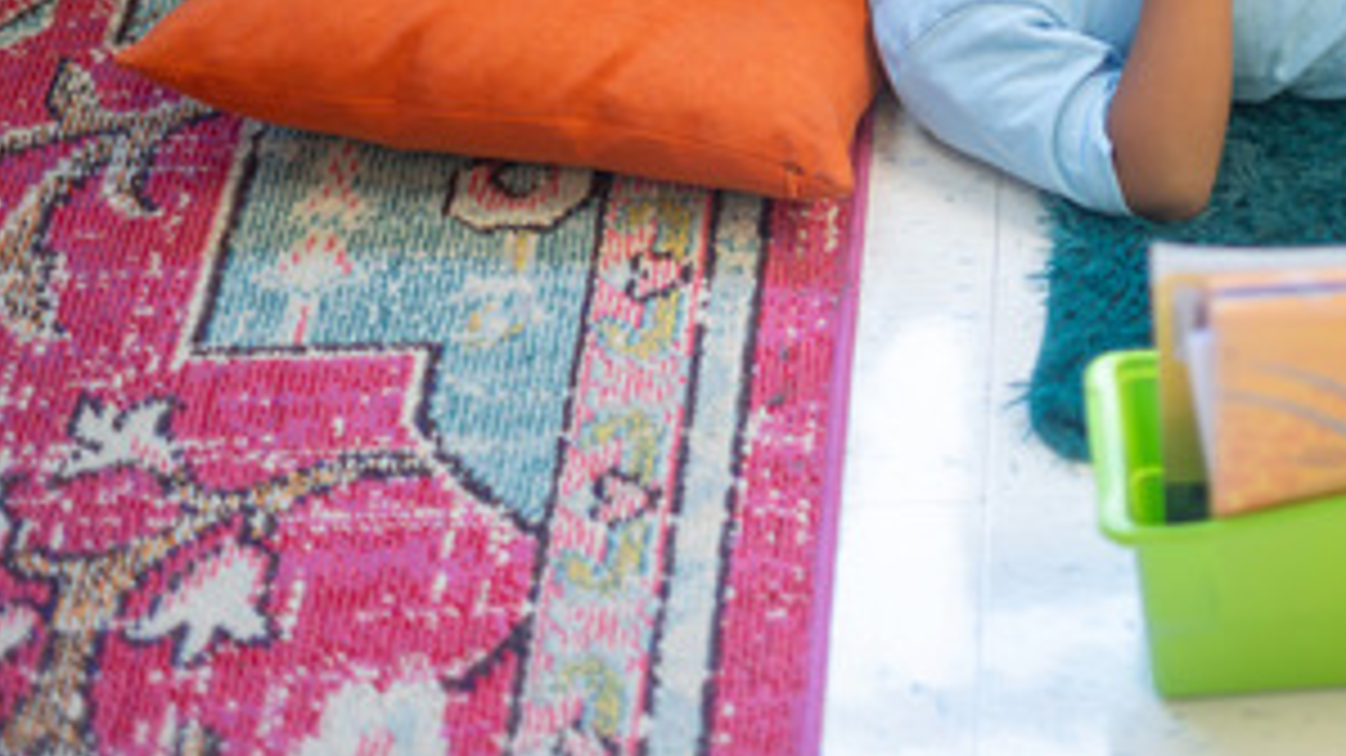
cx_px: 1224
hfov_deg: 21.3
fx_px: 3497
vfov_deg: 12.1
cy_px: -74
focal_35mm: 98
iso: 1600
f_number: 1.4
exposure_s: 1/800
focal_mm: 50
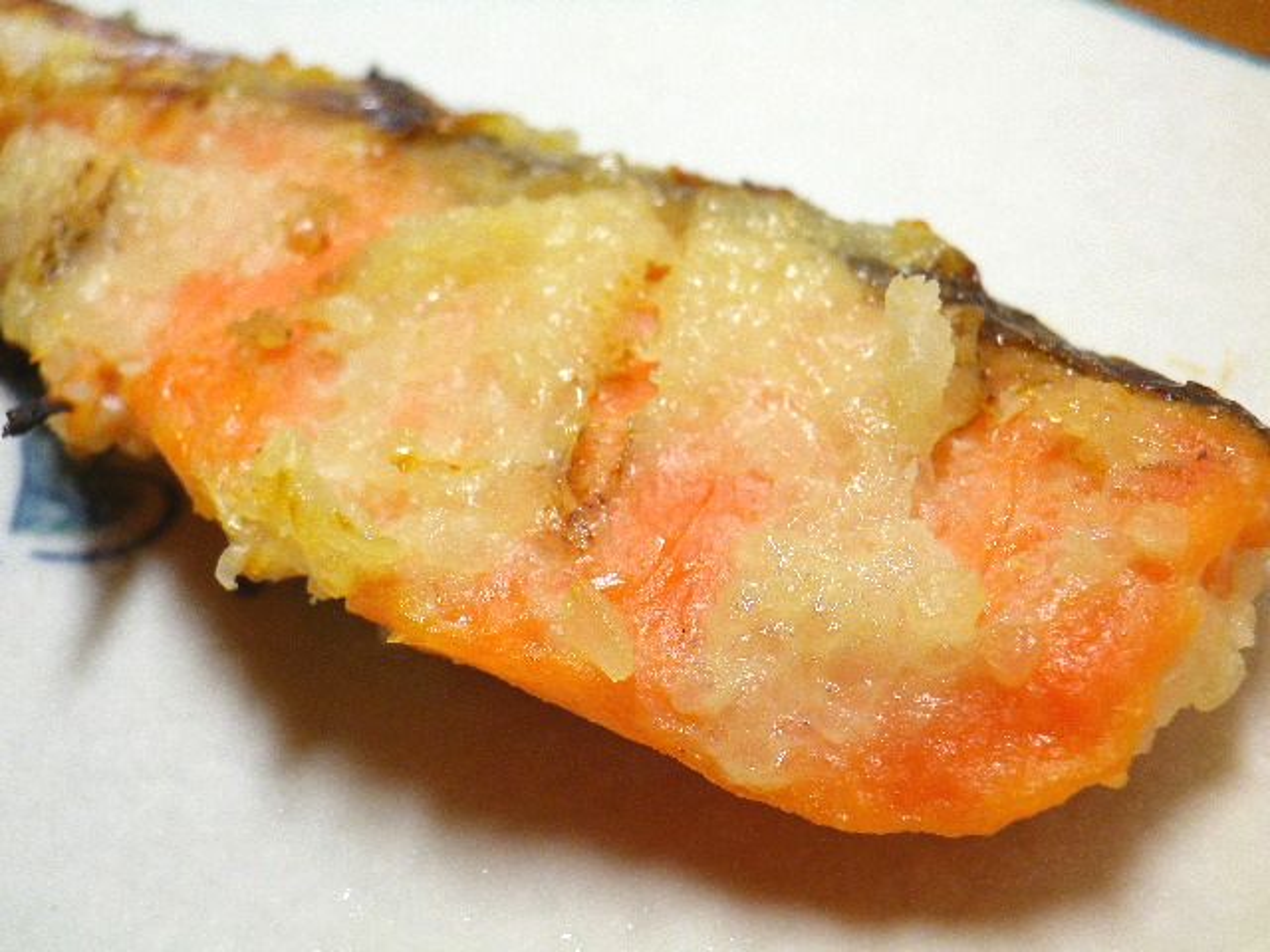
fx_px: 1504
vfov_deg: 35.1
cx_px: 635
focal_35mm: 41
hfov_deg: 45.8
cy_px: 476
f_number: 3.9
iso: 125
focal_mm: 7.3
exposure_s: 1/50
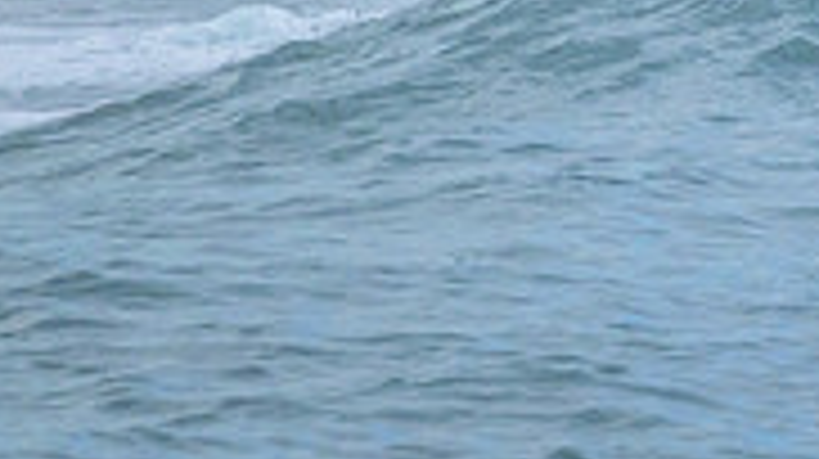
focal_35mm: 2036
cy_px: -254
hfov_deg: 1.1
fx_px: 44176
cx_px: 1256
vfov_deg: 0.6
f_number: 11
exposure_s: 1/1250
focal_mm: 610
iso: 3600
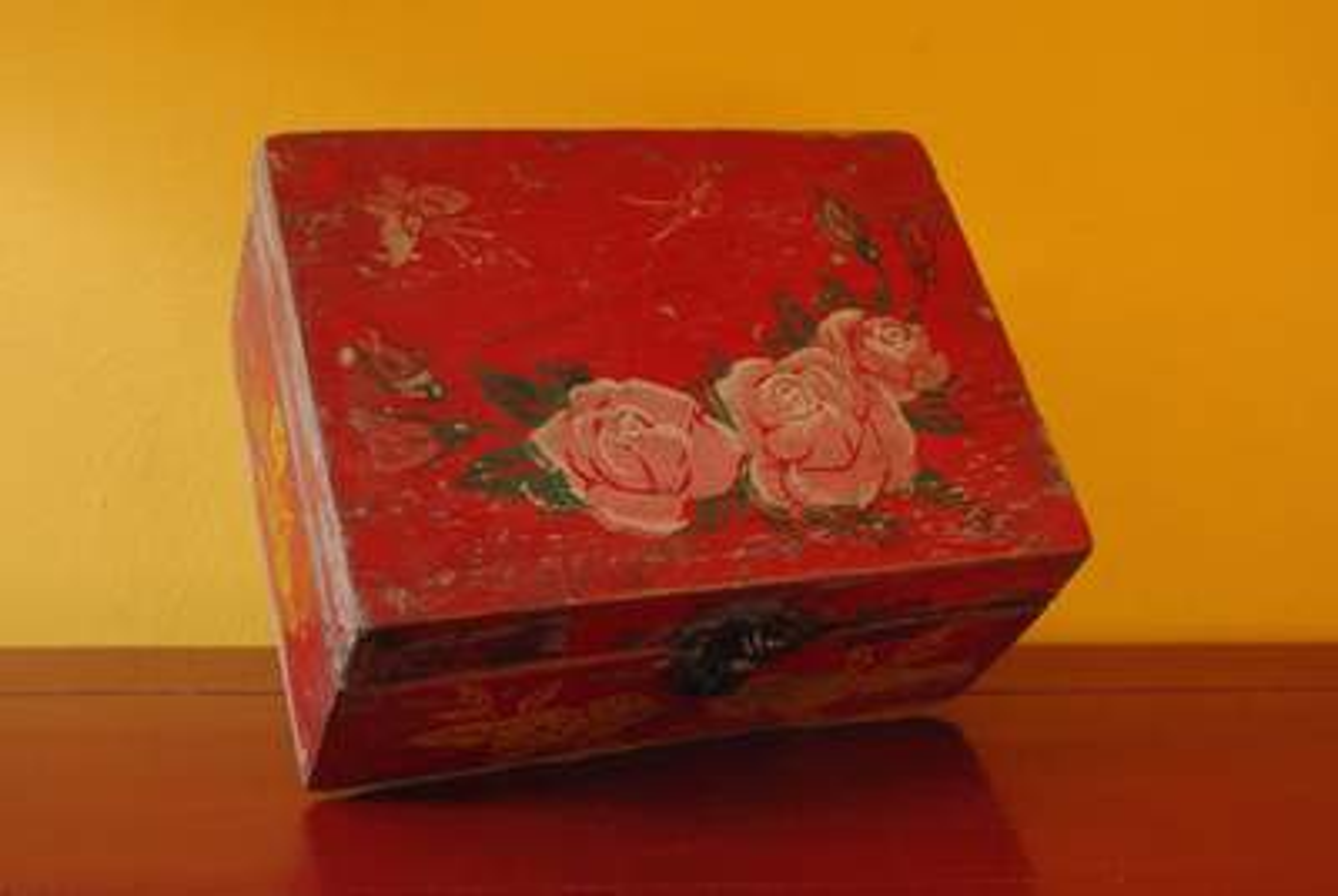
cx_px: 669
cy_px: 448
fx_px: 1824
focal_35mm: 49
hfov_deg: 40.3
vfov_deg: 27.6
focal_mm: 32.5
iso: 1600
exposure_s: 1/45
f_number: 5.6
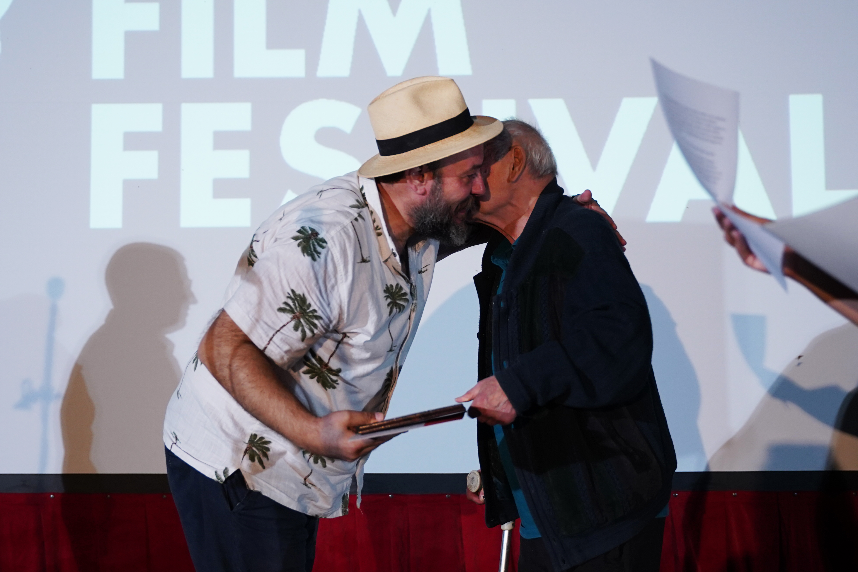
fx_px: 1358
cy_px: 286
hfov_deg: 35.1
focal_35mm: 57
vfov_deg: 23.8
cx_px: 429
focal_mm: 38.3
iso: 1600
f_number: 2.8
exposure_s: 1/160
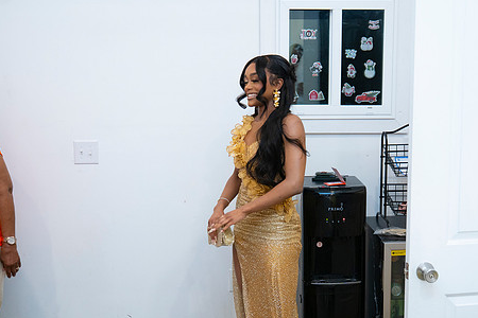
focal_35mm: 58
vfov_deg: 23.4
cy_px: 179
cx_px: 255
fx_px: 770
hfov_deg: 34.5
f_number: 4.9
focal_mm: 43
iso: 800
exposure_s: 1/125
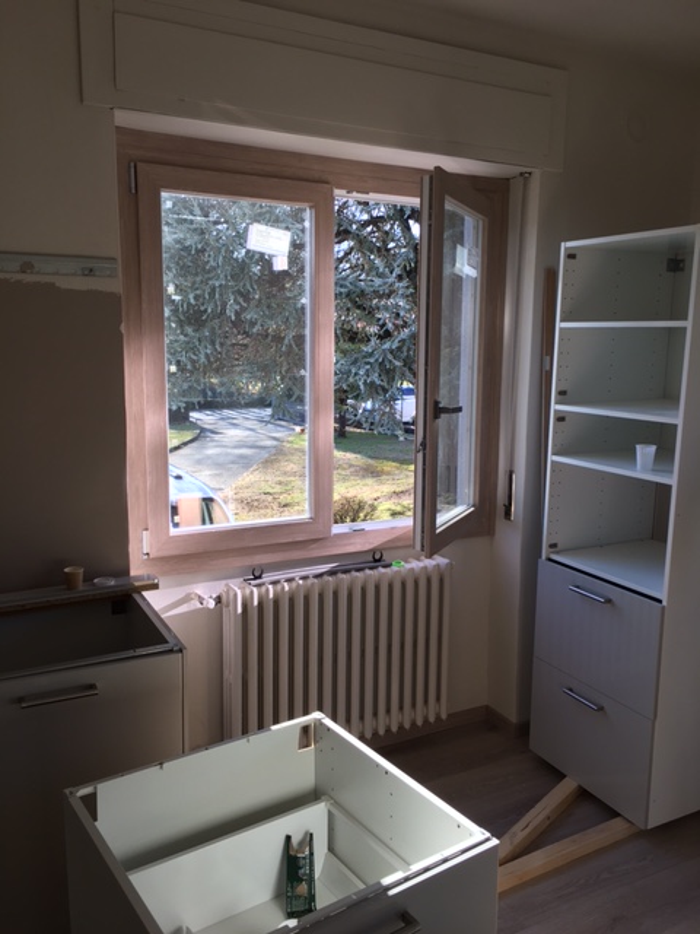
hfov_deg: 48.2
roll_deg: -0.3
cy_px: 467
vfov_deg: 61.7
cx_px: 350
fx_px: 782
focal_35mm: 29
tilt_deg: -9.9
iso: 25
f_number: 2.2
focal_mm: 4.15
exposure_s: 1/118
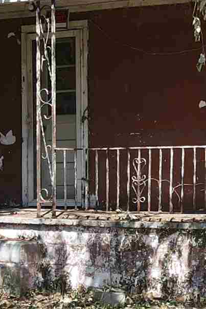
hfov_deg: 10.3
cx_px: 339
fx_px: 1089
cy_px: 194
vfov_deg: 16.1
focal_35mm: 127
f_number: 2.8
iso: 100
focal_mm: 4.5
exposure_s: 1/240
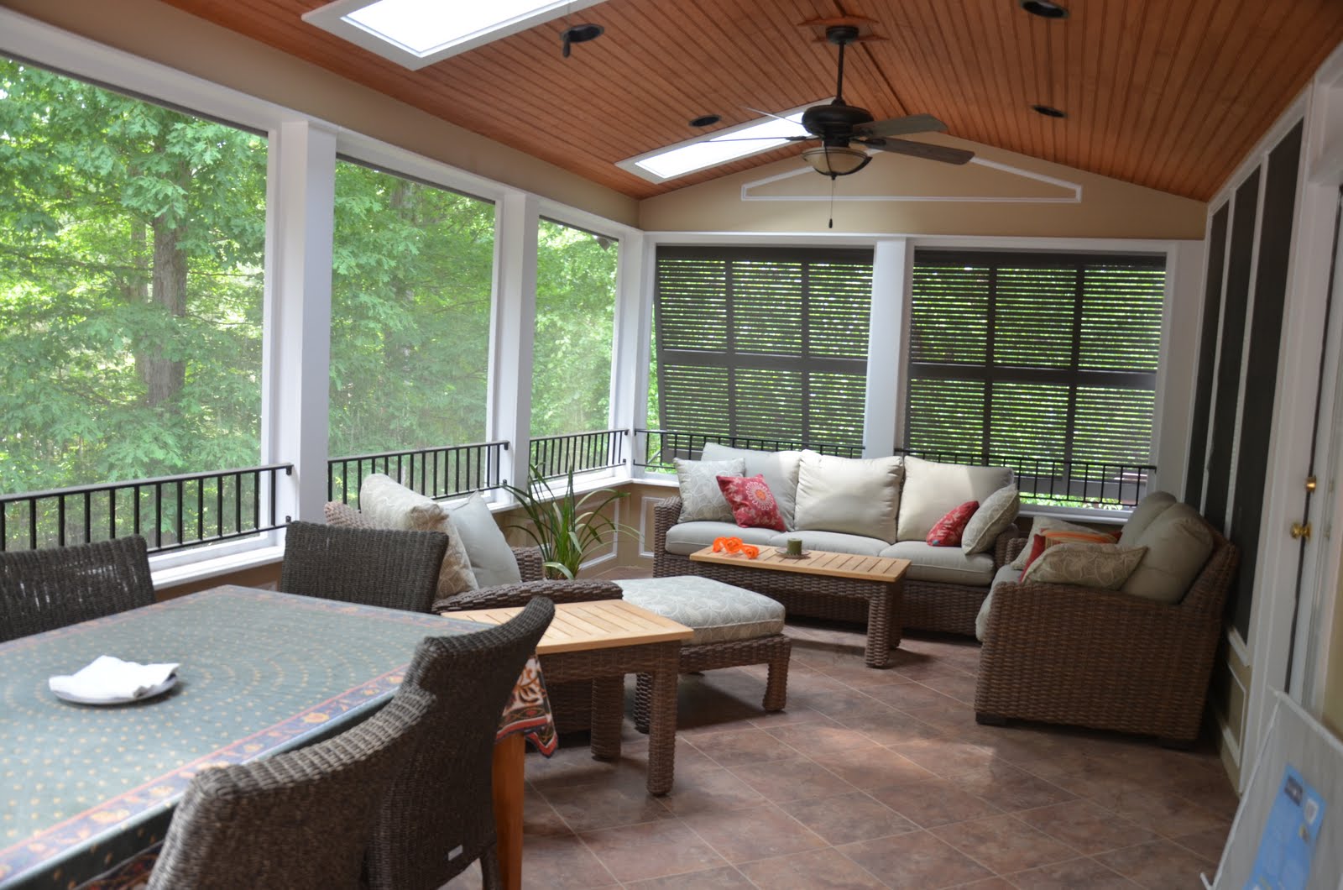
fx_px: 1005
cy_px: 445
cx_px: 672
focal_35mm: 27
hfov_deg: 67.5
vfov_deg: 47.7
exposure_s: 1/80
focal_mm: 18
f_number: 4.5
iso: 400
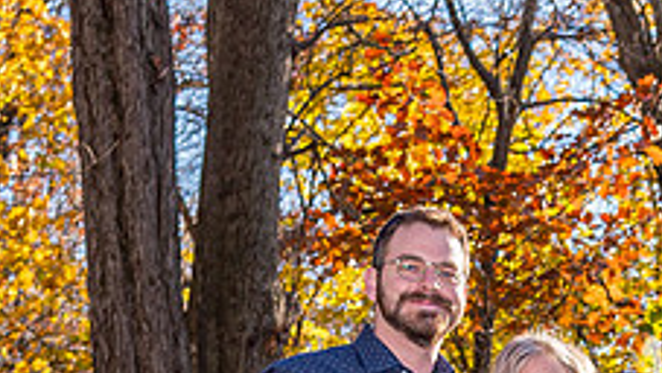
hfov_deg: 11.3
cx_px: 662
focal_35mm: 188
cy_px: 892
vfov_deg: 6.2
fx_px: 3302
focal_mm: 38
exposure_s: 1/200
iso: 100
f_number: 6.3
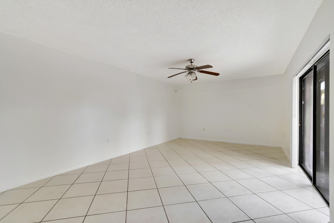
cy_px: 112
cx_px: 167
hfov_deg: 100.4
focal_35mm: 15
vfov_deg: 77.3
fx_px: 139
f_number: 8
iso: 2500
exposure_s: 1/15
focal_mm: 10
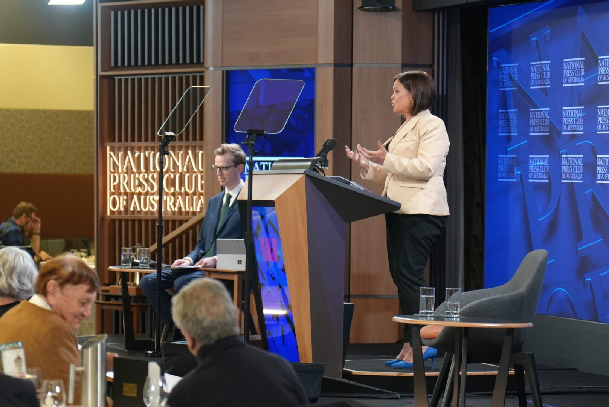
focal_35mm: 140
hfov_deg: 14.6
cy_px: 204
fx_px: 2370
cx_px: 304
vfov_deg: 9.8
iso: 6400
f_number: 5.6
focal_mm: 140
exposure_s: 1/160
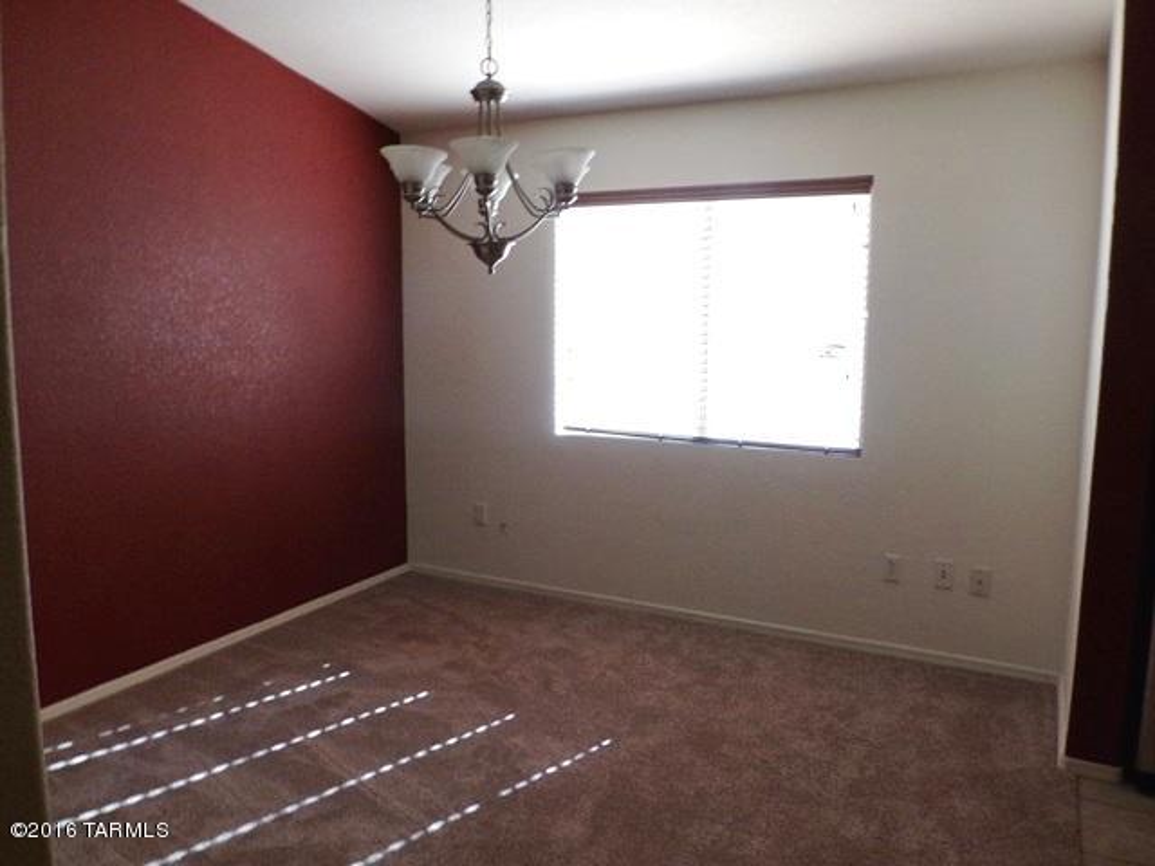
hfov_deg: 67.3
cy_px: 433
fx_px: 868
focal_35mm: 26
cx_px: 578
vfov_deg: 53.1
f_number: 3.2
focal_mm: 4.7
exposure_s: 1/38
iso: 200
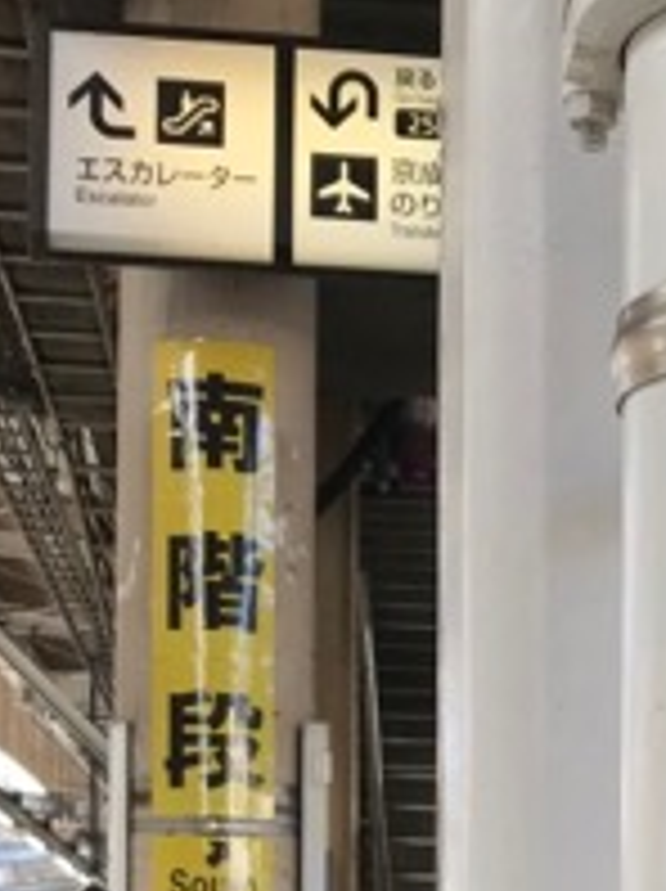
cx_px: 736
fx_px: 2545
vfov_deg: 18.9
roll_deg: -0.7
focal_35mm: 99
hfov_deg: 14.6
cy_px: 1026
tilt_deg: +2.3
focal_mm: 3.99
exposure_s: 1/222
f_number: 1.8
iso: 20
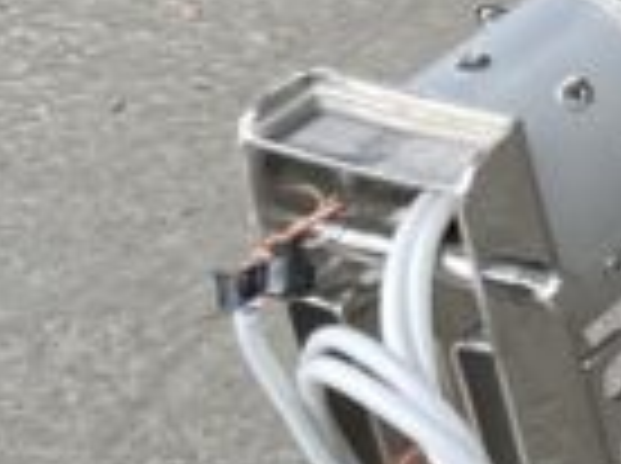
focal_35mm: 193
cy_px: -338
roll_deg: -0.4
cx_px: 2146
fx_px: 3456
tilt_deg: -28.1
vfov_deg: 7.5
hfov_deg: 8.0
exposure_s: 1/121
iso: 40
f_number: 1.6
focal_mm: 4.2
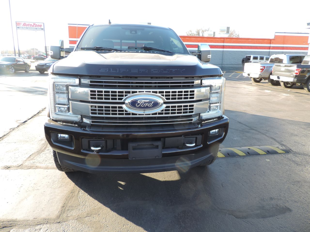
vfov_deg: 56.8
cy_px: 116
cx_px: 155
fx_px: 215
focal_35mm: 24
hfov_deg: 71.6
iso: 80
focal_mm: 4.3
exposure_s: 1/125
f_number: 3
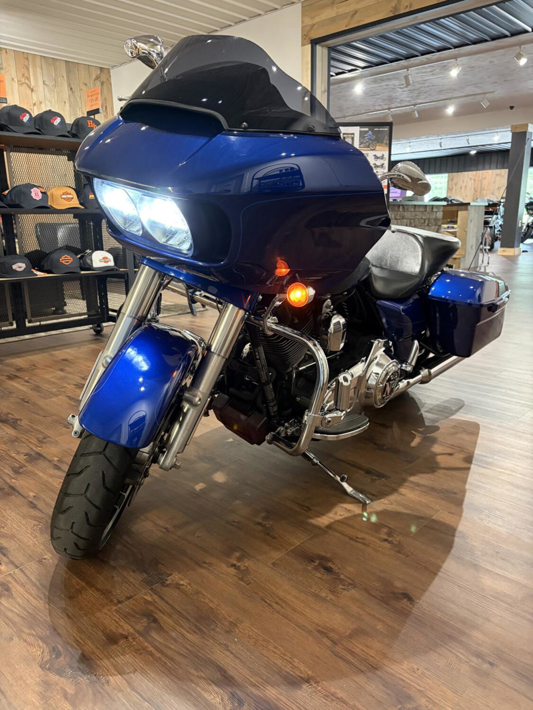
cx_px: 266
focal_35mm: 26
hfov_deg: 53.1
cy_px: 355
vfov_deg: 67.3
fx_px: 534
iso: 500
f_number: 1.6
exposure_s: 1/40
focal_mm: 5.96
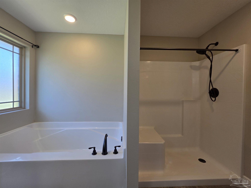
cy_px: 94
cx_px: 126
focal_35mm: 13
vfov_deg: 89.9
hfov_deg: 106.2
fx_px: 94
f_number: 1.9
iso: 50
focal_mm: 2.2
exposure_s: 1/120
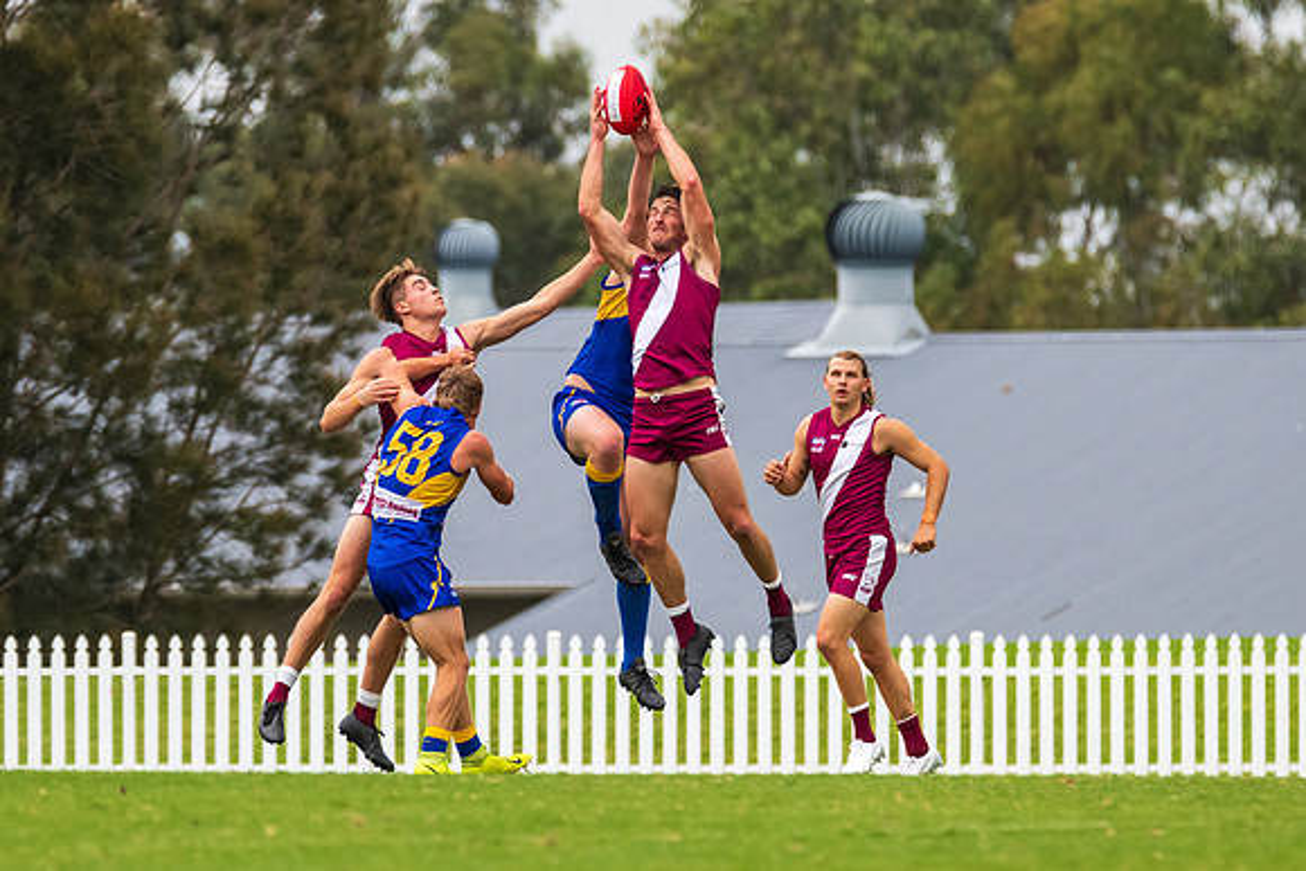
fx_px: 25897
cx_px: 642
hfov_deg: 2.9
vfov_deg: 1.9
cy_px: 286
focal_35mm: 714
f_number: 8
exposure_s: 1/1250
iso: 1000
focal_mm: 420
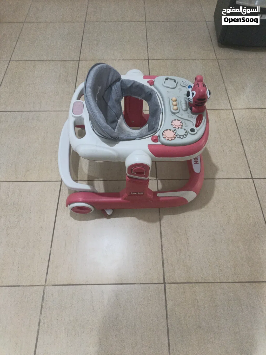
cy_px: 178
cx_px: 133
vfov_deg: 73.9
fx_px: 236
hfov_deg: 58.9
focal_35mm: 23
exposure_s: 1/50
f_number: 1.8
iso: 962
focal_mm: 5.56
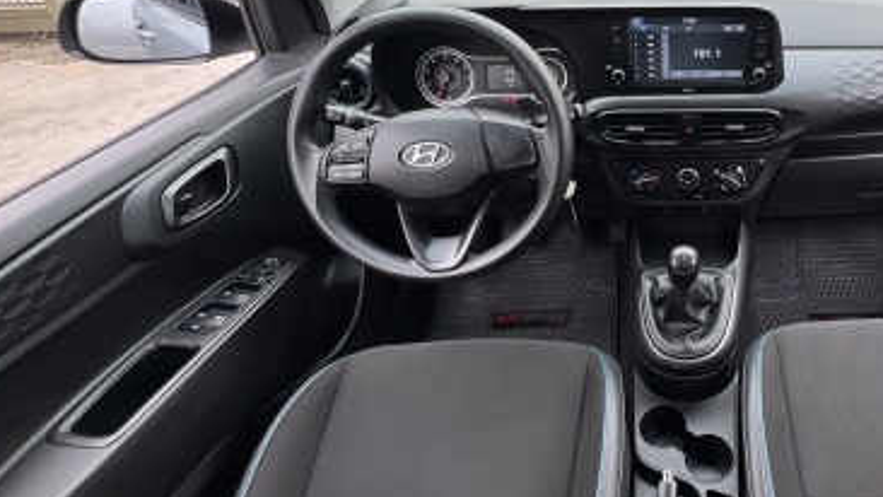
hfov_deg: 67.8
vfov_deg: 45.3
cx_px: 692
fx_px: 585
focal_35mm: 25
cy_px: 164
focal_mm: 2.22
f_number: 2.2
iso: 80
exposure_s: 1/99
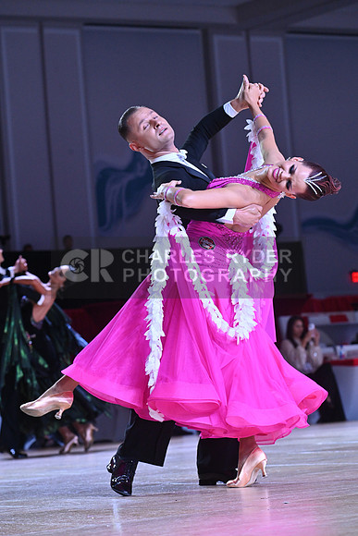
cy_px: 268
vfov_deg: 15.8
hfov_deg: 10.6
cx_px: 179
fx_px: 1938
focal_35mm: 130
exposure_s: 1/400
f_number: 7.1
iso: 2500
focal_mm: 130
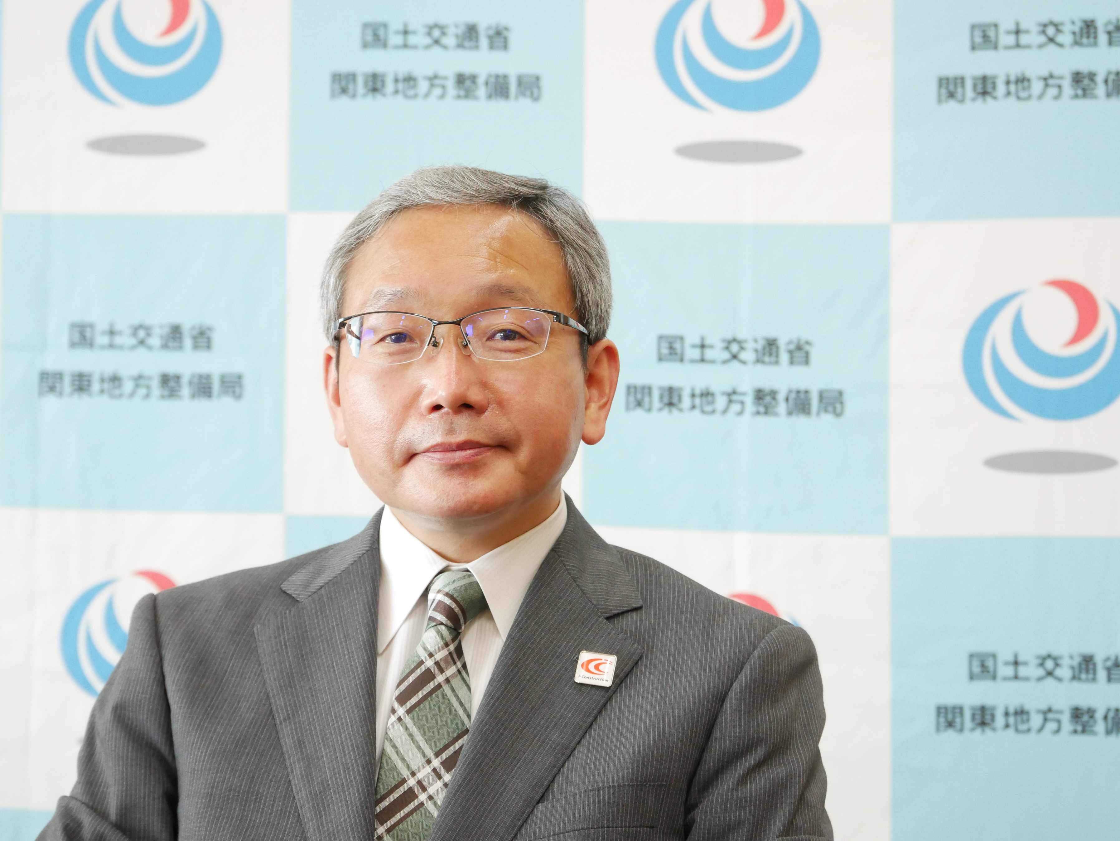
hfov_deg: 21.8
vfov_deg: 16.4
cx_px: 560
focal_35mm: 90
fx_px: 2913
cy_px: 420
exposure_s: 1/100
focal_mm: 45
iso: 1600
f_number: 4.6
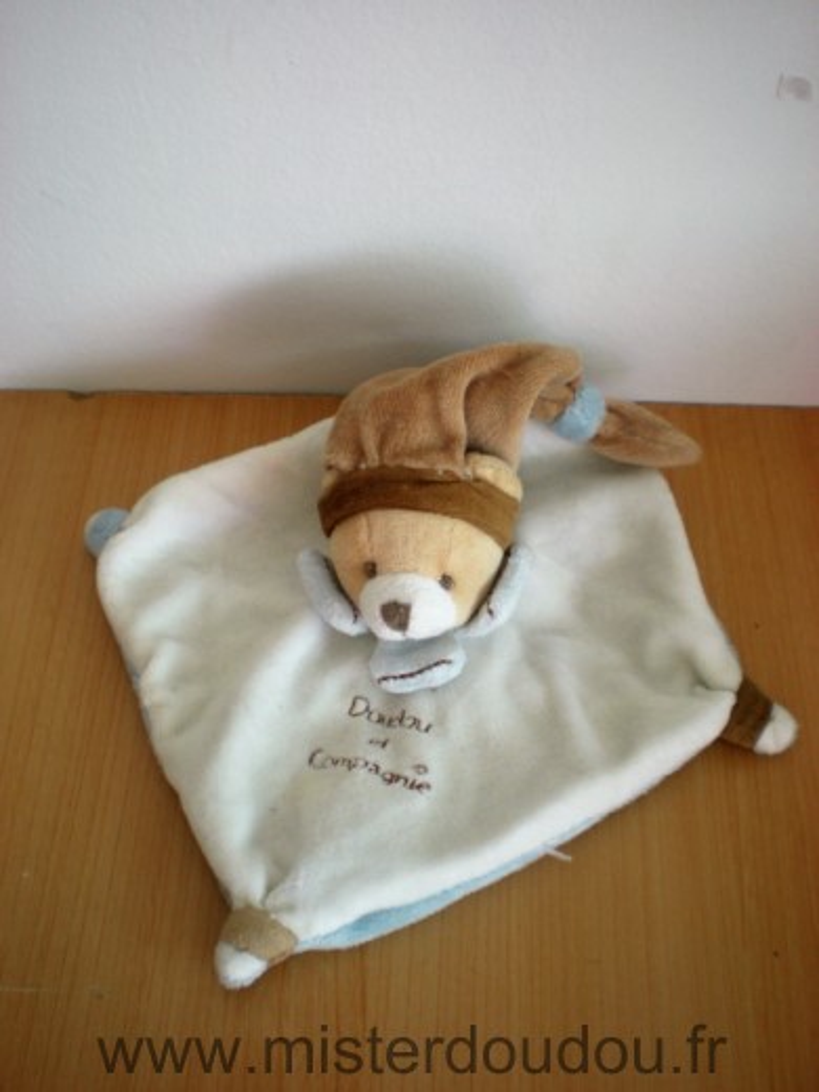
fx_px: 1199
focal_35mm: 38
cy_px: 546
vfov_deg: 49.0
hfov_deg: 37.7
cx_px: 410
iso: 100
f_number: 3.1
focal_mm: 6.3
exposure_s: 1/57.2
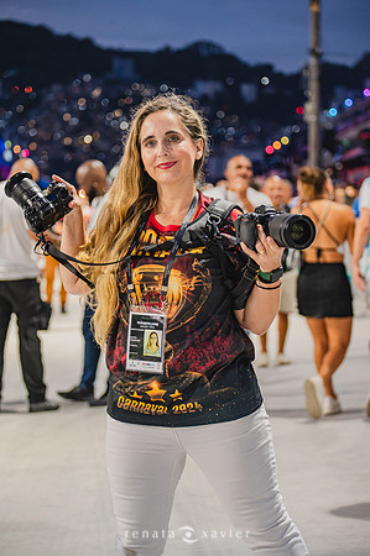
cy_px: 278
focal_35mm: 110
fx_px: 1700
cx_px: 185
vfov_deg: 18.6
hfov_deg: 12.4
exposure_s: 1/160
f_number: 4.8
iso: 2500
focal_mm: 110
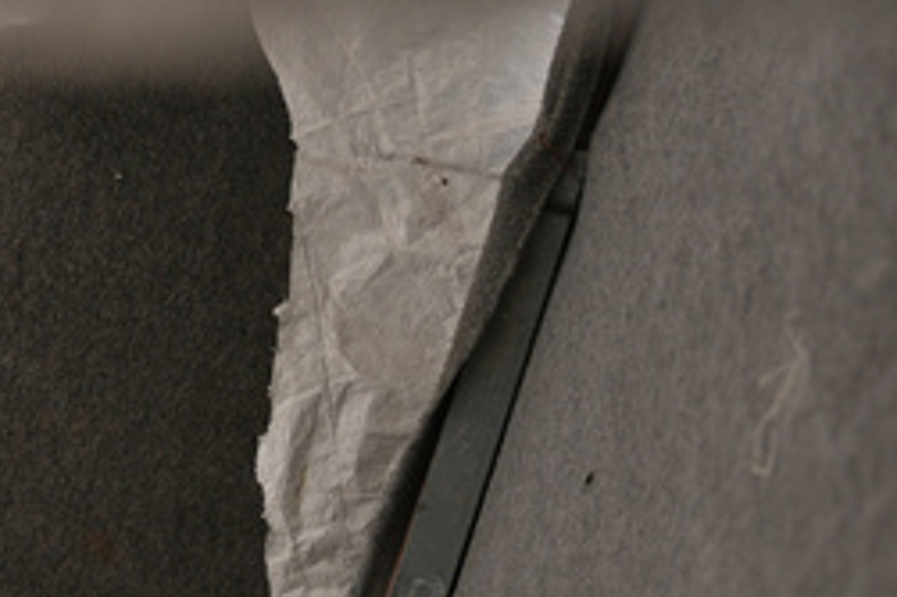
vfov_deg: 13.9
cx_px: -608
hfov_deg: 17.7
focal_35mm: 98
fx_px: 2440
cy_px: 418
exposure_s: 1/640
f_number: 2.8
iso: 200
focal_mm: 24
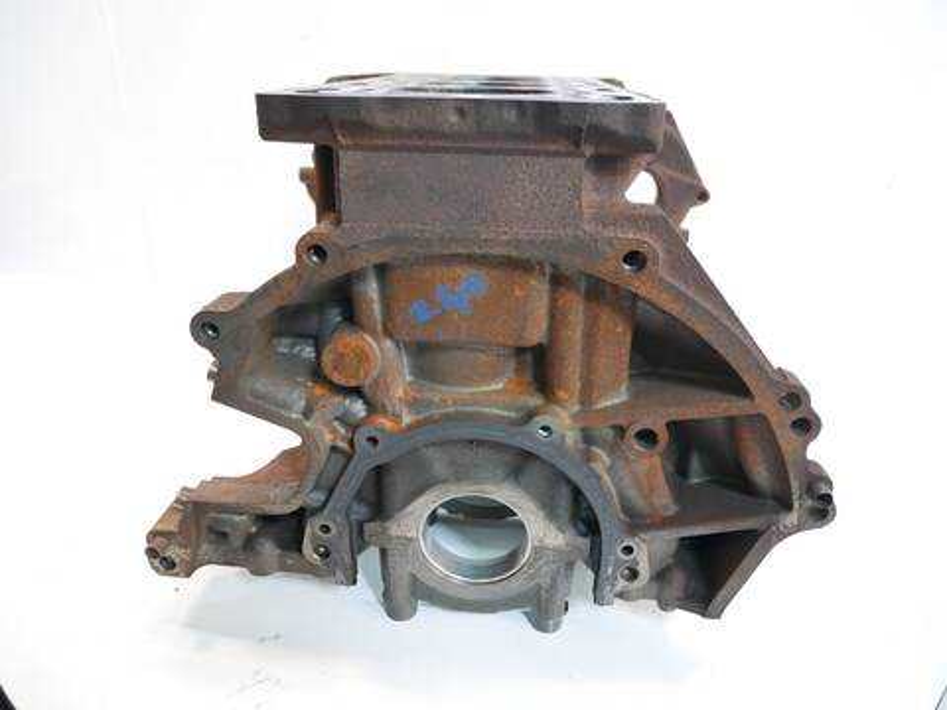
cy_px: 355
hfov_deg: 71.6
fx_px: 657
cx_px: 474
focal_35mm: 24
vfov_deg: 56.8
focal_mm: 12
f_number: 3.5
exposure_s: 1/60
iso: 640
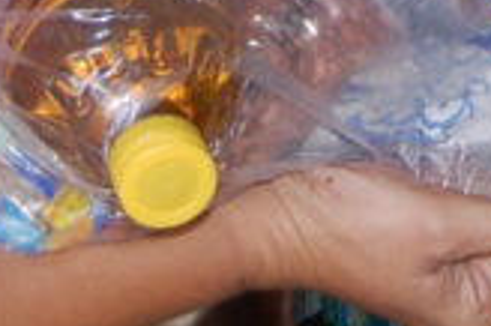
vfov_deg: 4.1
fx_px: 4457
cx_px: 341
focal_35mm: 327
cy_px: -633
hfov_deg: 6.3
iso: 400
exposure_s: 1/60
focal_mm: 35
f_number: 4.8
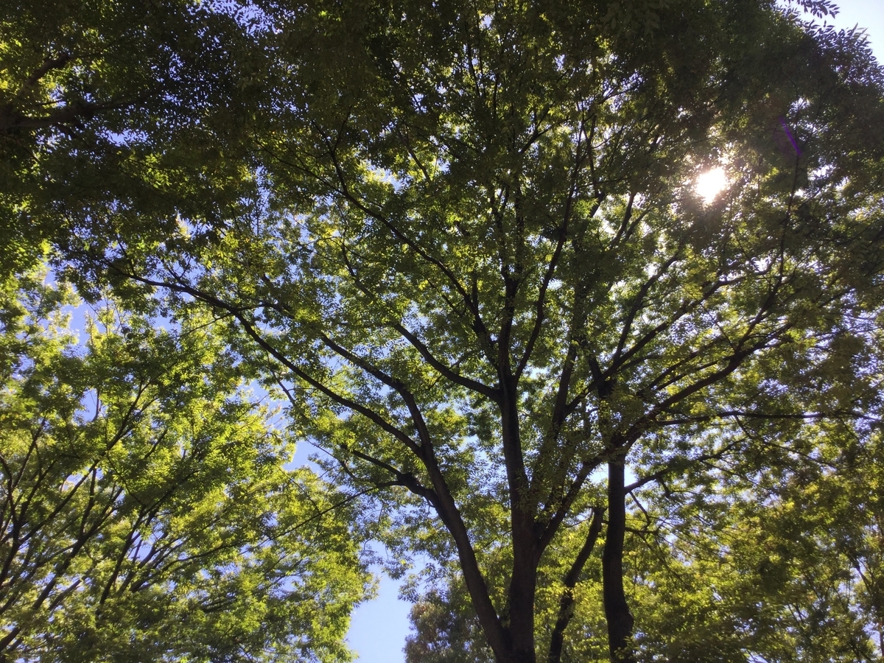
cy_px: 332
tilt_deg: +49.3
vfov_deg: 45.4
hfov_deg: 58.4
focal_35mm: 31
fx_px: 792
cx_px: 442
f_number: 2.4
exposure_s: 1/458
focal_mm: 3.3
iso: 25
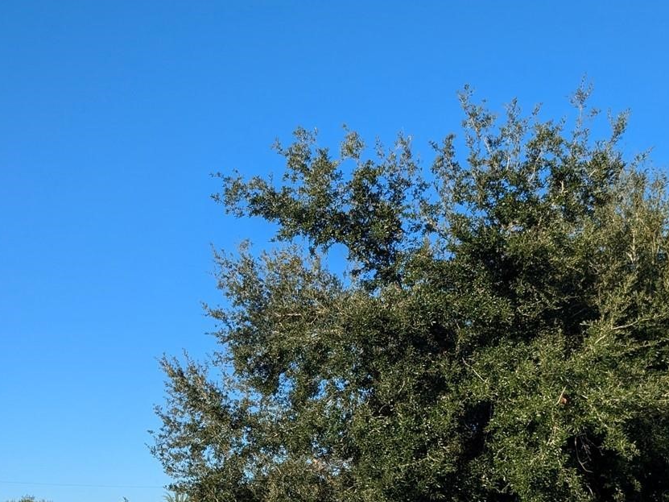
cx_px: 304
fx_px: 1005
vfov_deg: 27.4
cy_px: 405
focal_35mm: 52
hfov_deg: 36.8
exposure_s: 1/1799
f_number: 1.73
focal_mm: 4.38
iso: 53
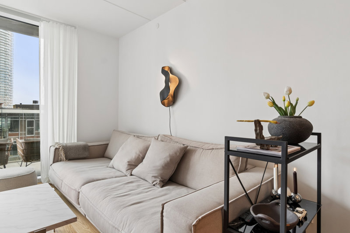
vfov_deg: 63.2
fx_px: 190
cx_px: 175
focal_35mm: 20
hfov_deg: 85.4
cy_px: 116
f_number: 8
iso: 200
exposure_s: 1/30
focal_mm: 13
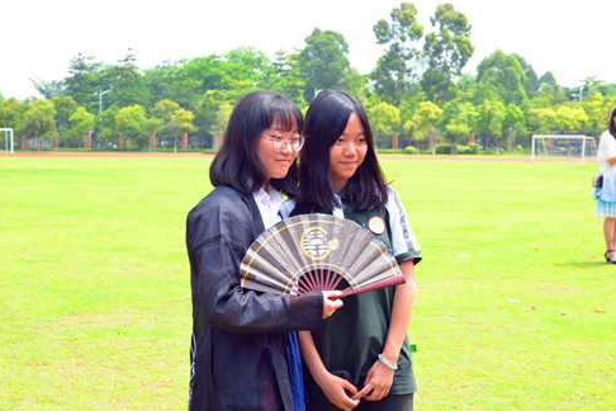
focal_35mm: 74
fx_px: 1266
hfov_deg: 27.3
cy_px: 202
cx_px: 336
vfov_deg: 18.4
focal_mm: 60
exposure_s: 1/320
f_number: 6.3
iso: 320
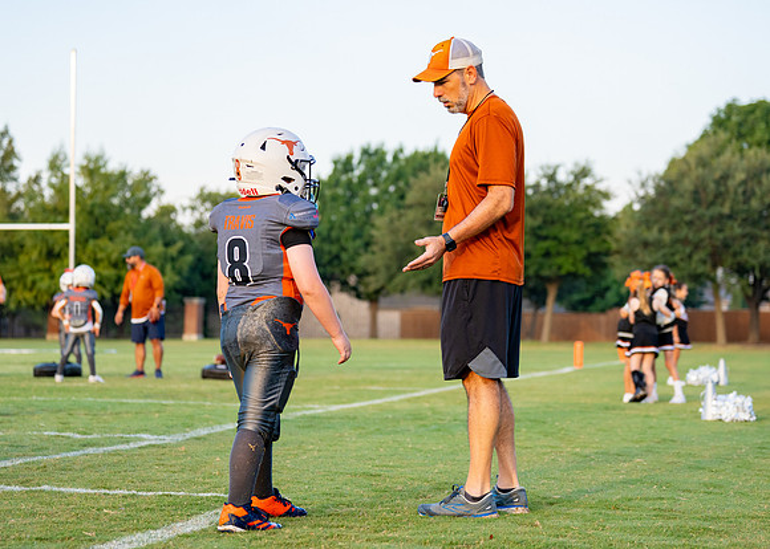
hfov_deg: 22.9
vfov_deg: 16.5
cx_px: 390
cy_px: 258
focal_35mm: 87
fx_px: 1897
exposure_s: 1/1250
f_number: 2.8
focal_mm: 70
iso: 640
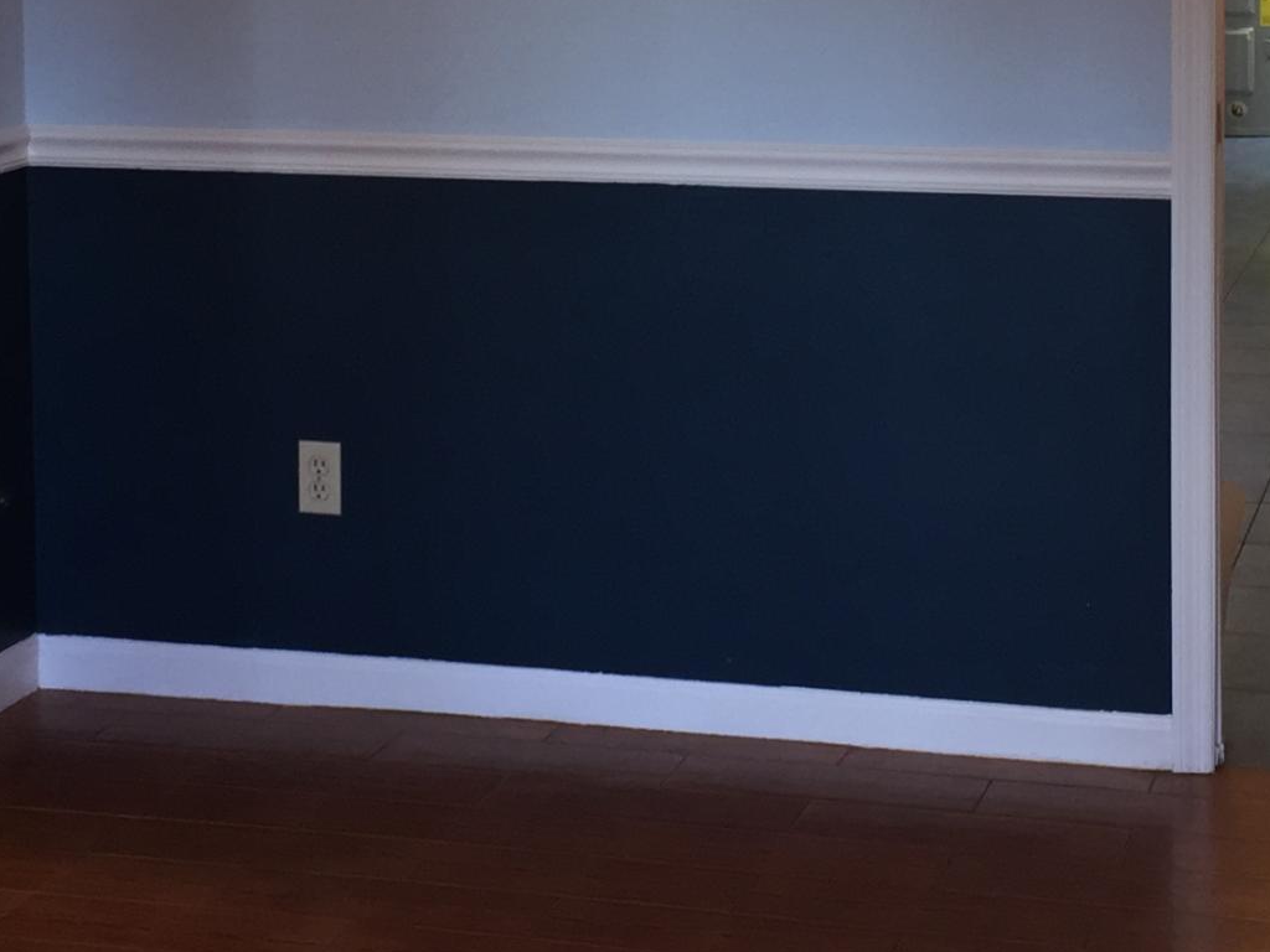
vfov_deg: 17.0
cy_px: 11
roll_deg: +0.7
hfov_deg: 23.0
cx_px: 665
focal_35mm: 85
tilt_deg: -5.0
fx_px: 3119
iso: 40
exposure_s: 1/30
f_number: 2.2
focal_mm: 4.15
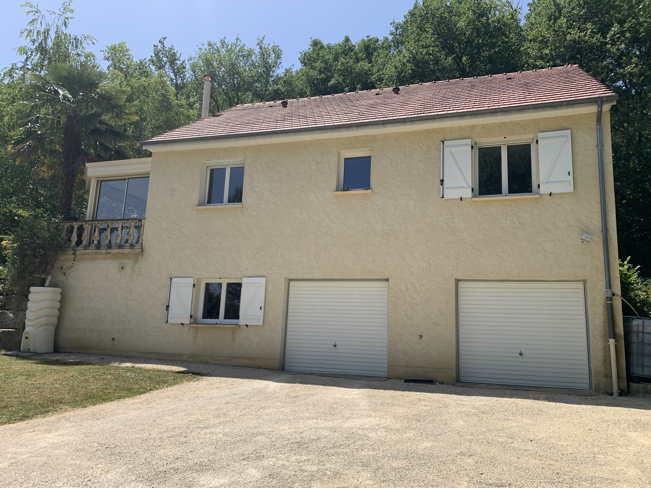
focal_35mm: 27
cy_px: 242
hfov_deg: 65.3
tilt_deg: +11.0
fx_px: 508
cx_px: 330
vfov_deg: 51.4
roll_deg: -2.2
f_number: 1.8
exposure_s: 1/2257
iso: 25
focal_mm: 4.25
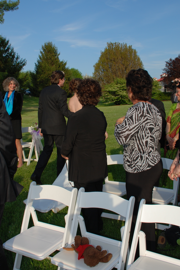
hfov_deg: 35.1
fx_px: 284
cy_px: 133
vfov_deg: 50.6
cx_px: 97
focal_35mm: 38
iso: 100
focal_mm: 20
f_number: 7.1
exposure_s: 1/200
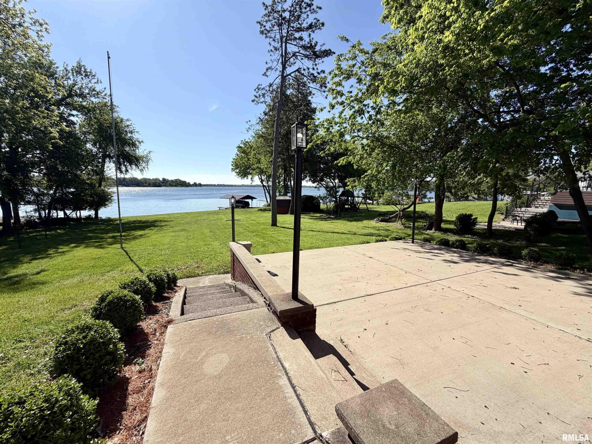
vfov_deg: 85.7
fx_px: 239
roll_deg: -0.3
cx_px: 296
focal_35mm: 14
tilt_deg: -8.4
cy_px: 222
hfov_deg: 102.1
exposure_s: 1/1189
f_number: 2.2
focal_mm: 2.22
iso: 20
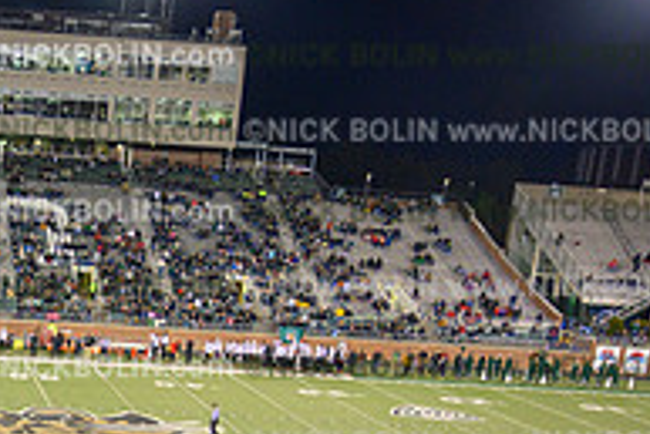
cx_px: -27
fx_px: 1301
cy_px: 601
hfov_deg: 26.3
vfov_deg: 17.5
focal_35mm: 72
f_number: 4
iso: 2000
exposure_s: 1/250
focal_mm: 24
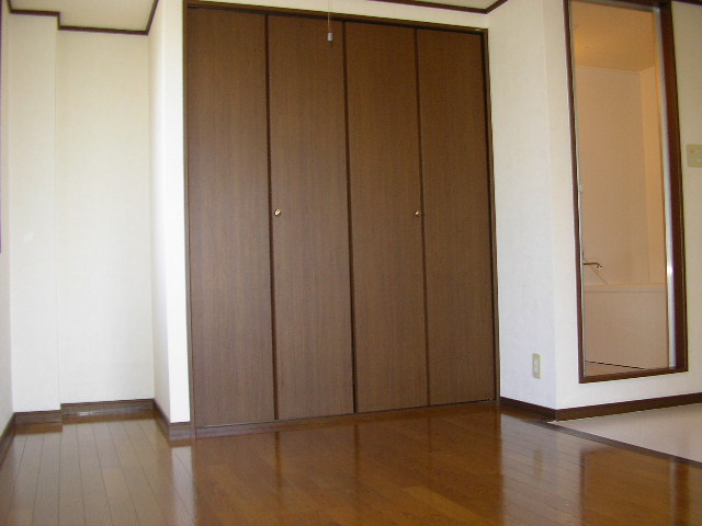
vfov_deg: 37.7
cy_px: 263
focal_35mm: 38
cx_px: 351
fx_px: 771
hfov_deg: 49.0
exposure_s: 1/30
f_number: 2.9
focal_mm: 5.8
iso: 100
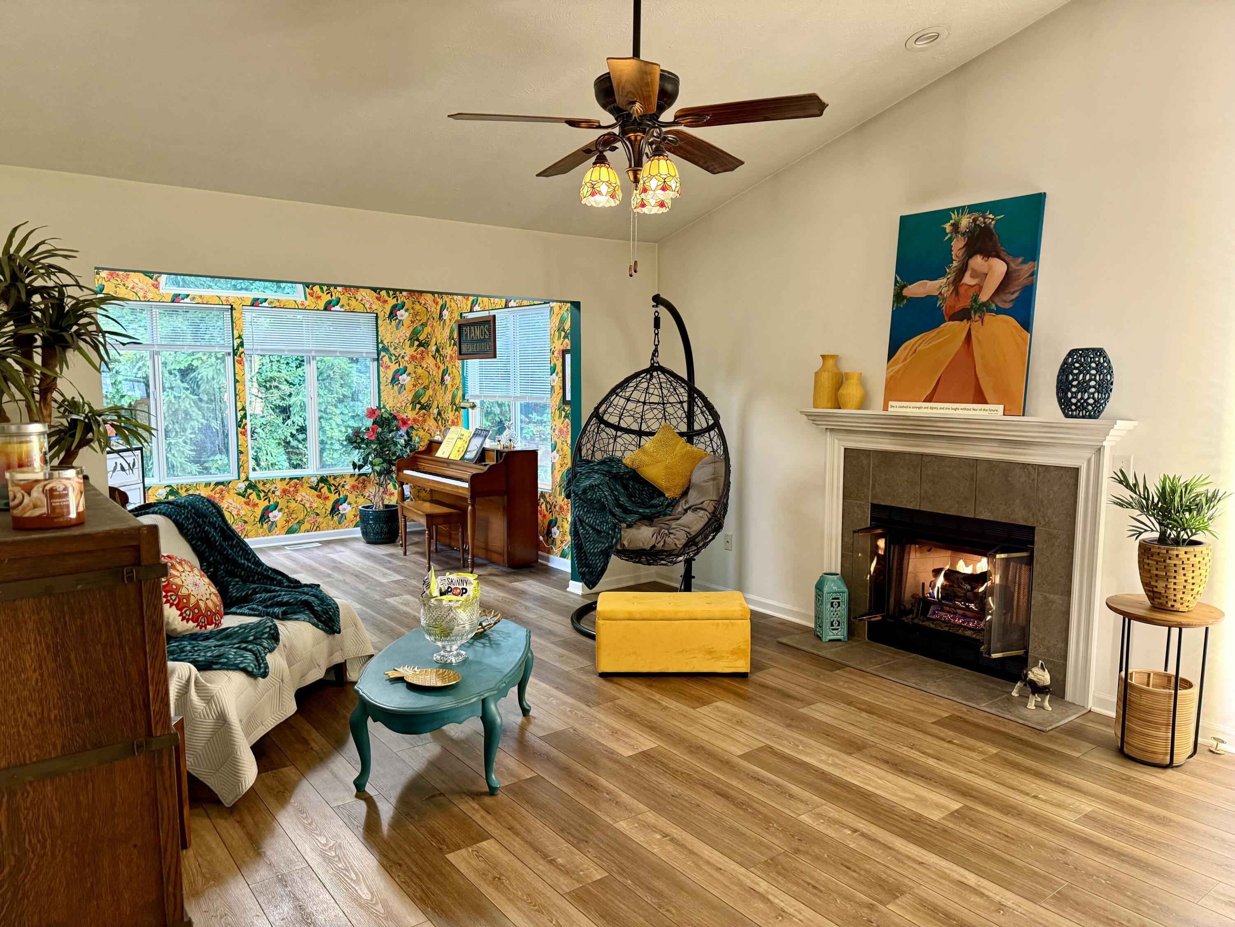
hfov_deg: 71.6
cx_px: 618
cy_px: 464
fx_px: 856
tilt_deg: -6.4
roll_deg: -0.2
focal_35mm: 24
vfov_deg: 56.8
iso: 320
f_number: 1.78
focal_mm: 6.76
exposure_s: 1/60
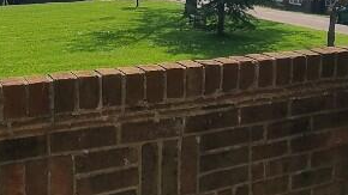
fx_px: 461
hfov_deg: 41.3
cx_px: 167
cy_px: 12
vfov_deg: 23.2
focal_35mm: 50
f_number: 2.2
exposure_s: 1/3704
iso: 50
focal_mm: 2.2
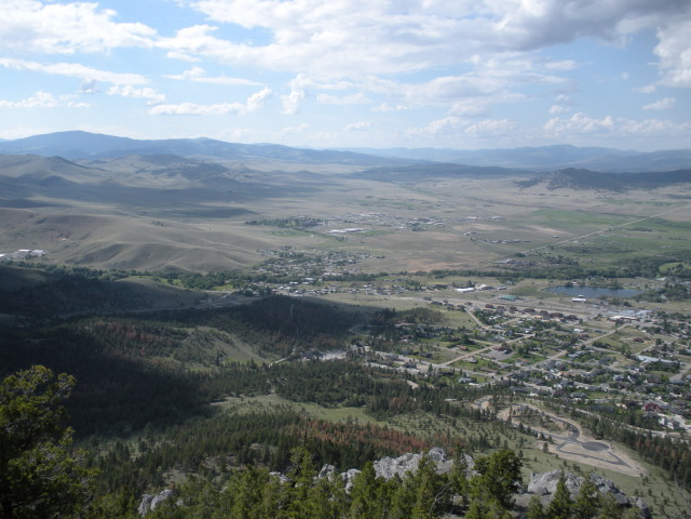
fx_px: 719
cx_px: 346
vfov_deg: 39.7
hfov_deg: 51.4
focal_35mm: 36
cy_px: 260
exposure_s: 1/768
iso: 64
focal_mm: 6.3
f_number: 3.5
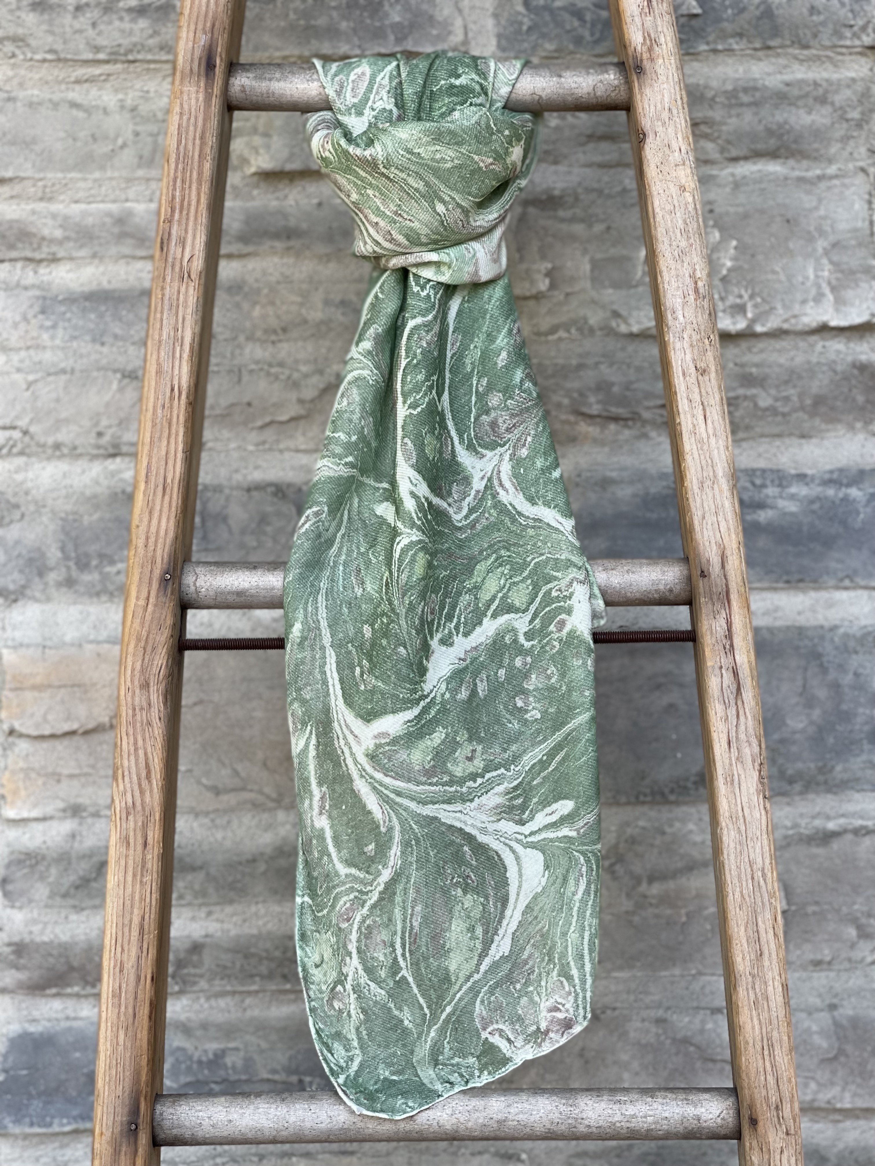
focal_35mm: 64
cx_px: 438
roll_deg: +1.0
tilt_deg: -0.9
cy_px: 583
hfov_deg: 22.9
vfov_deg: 30.3
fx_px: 2157
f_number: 2.2
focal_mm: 7.5
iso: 40
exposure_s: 1/121
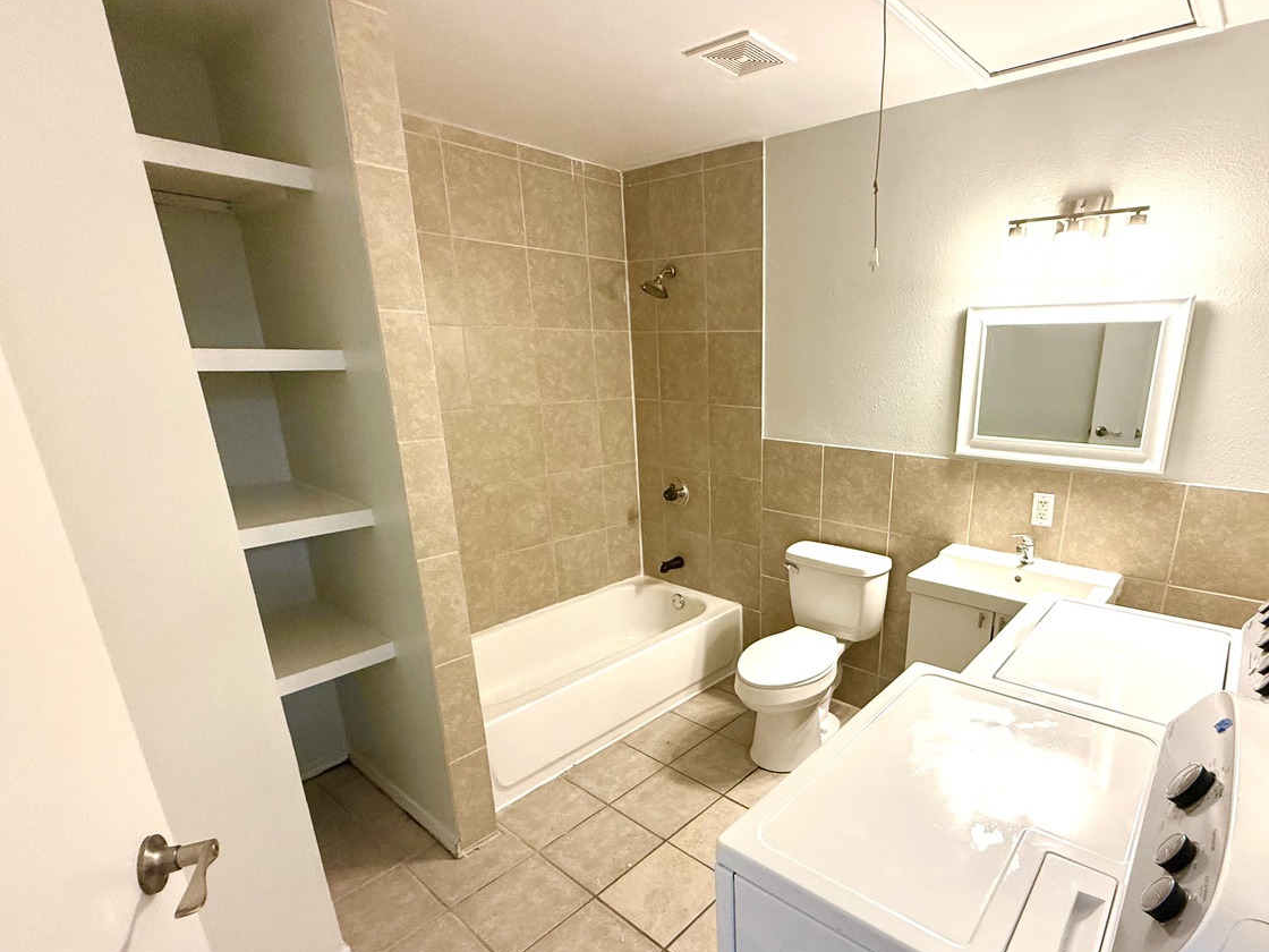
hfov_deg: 86.7
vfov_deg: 71.1
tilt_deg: -16.0
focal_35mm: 18
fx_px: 660
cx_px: 761
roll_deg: -0.2
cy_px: 554
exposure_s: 1/120
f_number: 2.2
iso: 320
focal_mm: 2.22
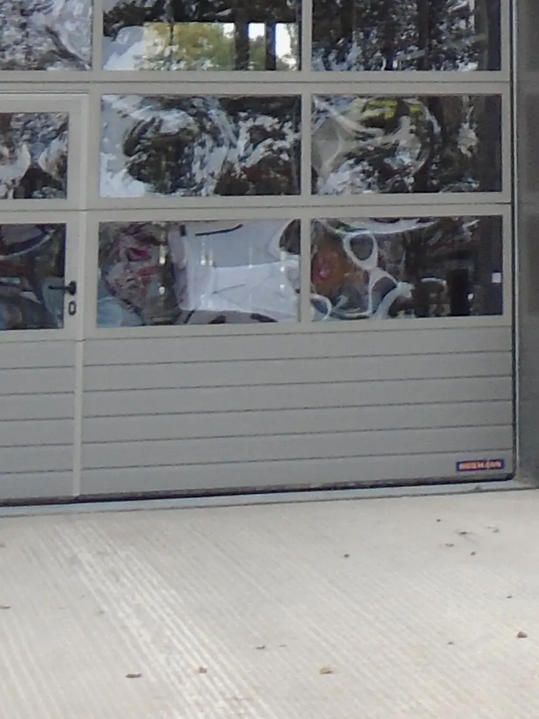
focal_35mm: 120
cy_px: -269
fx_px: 2491
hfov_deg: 12.1
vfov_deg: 15.5
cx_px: 626
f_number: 3.2
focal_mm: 4.6
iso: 100
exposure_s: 1/60
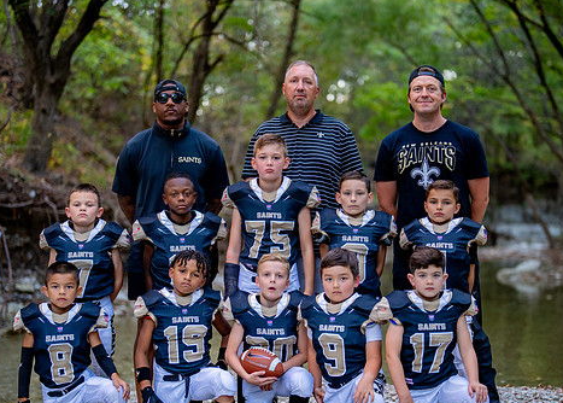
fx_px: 1120
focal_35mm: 70
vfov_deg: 20.3
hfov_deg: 28.2
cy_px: 253
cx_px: 310
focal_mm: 50
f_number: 1.2
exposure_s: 1/500
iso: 800
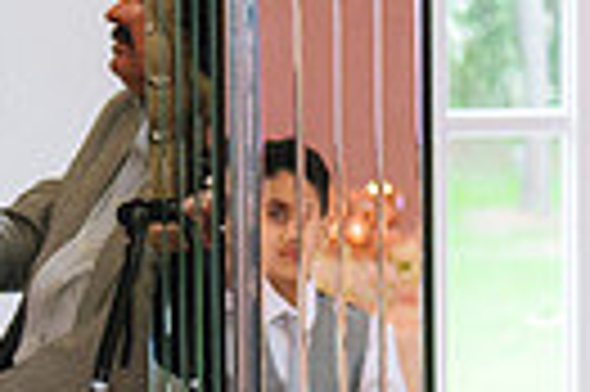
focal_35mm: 230
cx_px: -644
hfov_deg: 8.4
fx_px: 3765
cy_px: 151
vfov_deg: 6.0
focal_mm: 52
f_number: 2.8
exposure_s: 1/200
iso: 1250
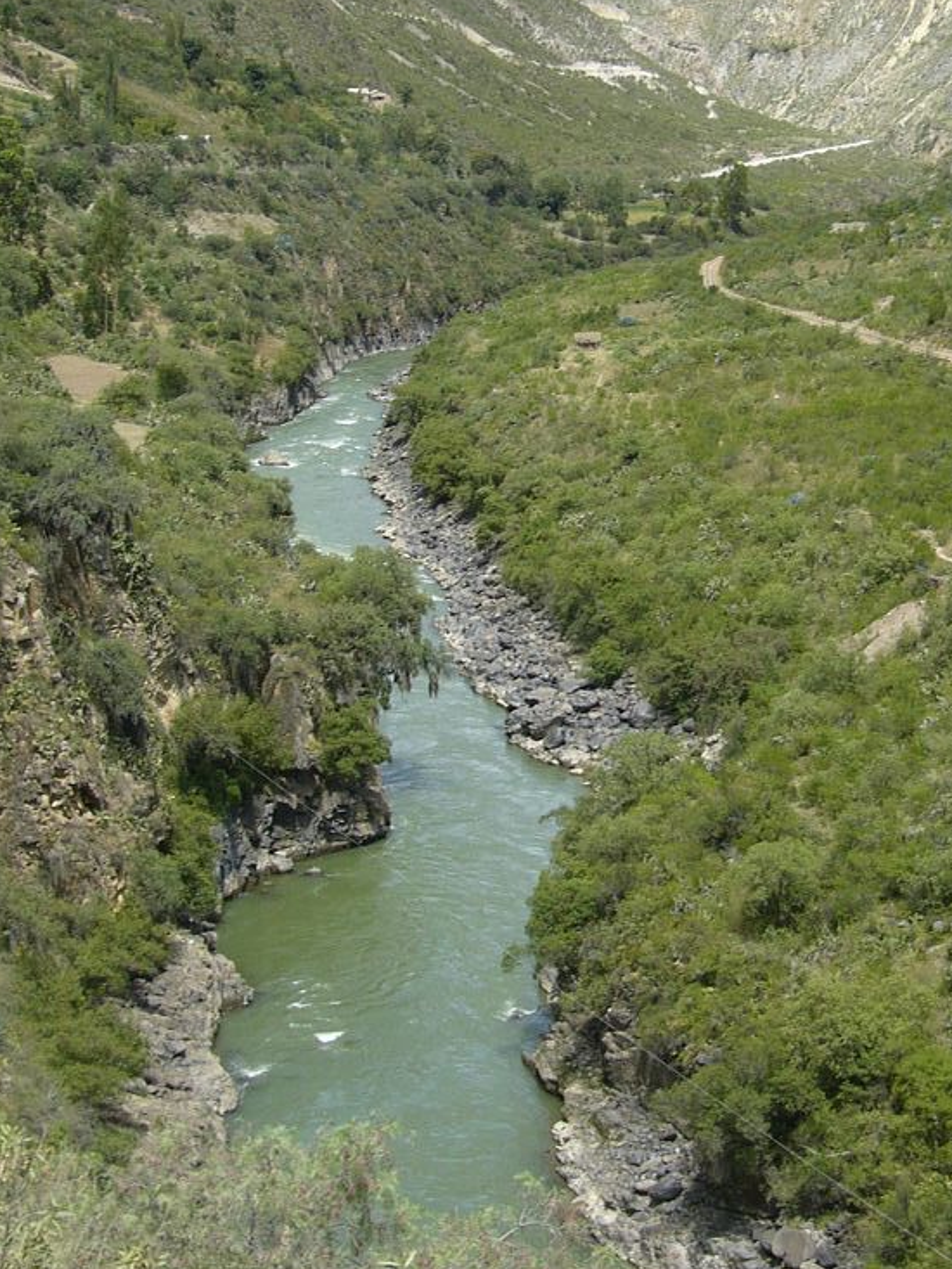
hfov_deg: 19.8
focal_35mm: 74
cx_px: 659
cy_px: 428
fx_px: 2713
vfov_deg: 26.2
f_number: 9.7
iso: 50
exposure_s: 1/80
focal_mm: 8.8
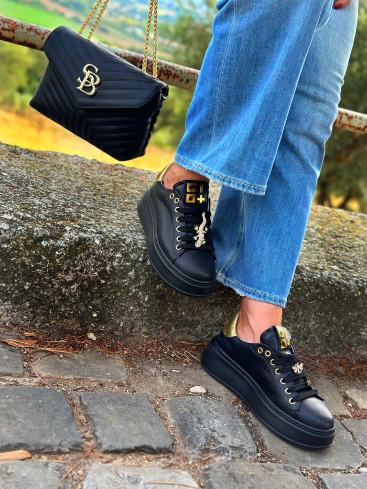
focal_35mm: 48
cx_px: 184
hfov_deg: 30.3
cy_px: 244
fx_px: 679
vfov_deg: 39.7
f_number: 1.78
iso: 80
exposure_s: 1/511
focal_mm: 6.86
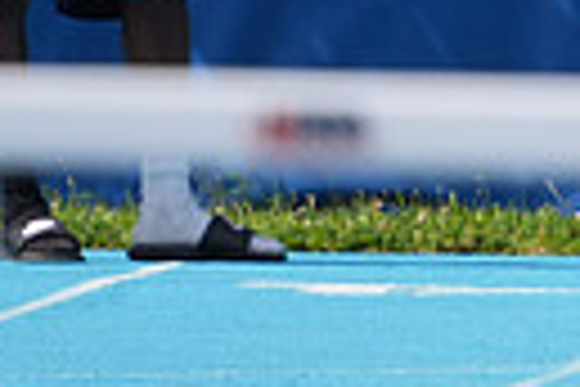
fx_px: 43416
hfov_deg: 0.8
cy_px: -128
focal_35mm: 2695
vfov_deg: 0.5
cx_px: 1272
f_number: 6.3
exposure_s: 1/2000
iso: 500
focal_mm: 600
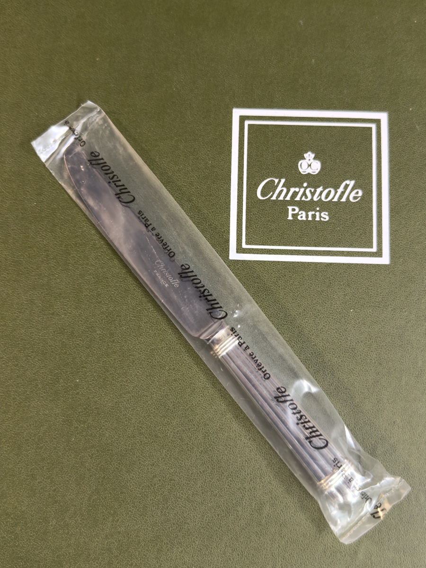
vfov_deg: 52.6
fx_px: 574
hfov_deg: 40.7
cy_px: 284
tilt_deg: -79.6
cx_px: 213
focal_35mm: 35
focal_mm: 6.76
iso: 400
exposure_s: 1/25
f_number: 1.78
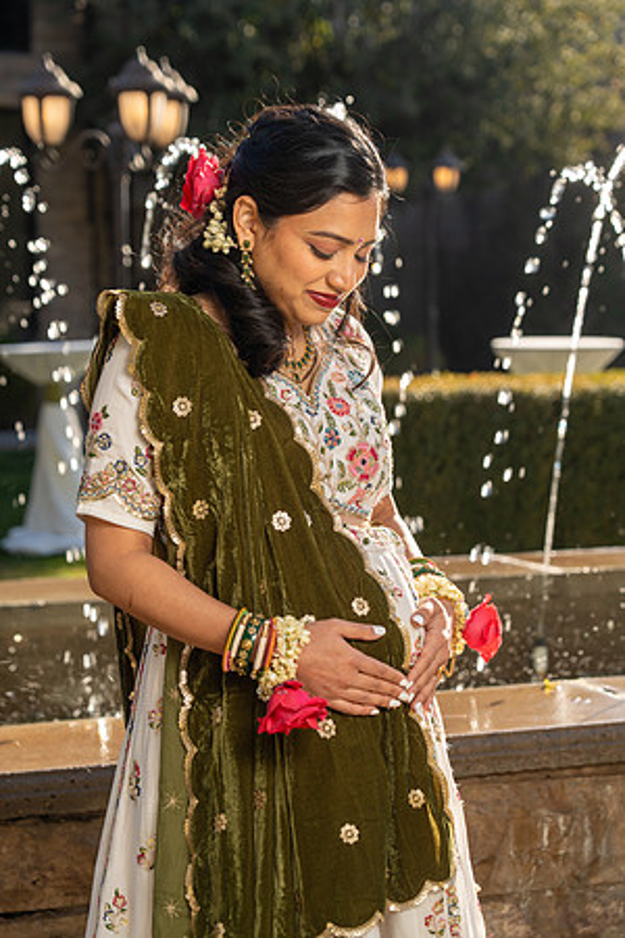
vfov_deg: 22.1
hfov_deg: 14.9
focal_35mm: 92
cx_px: 312
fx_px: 2396
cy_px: 469
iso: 100
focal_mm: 92
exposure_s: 1/200
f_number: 5.6
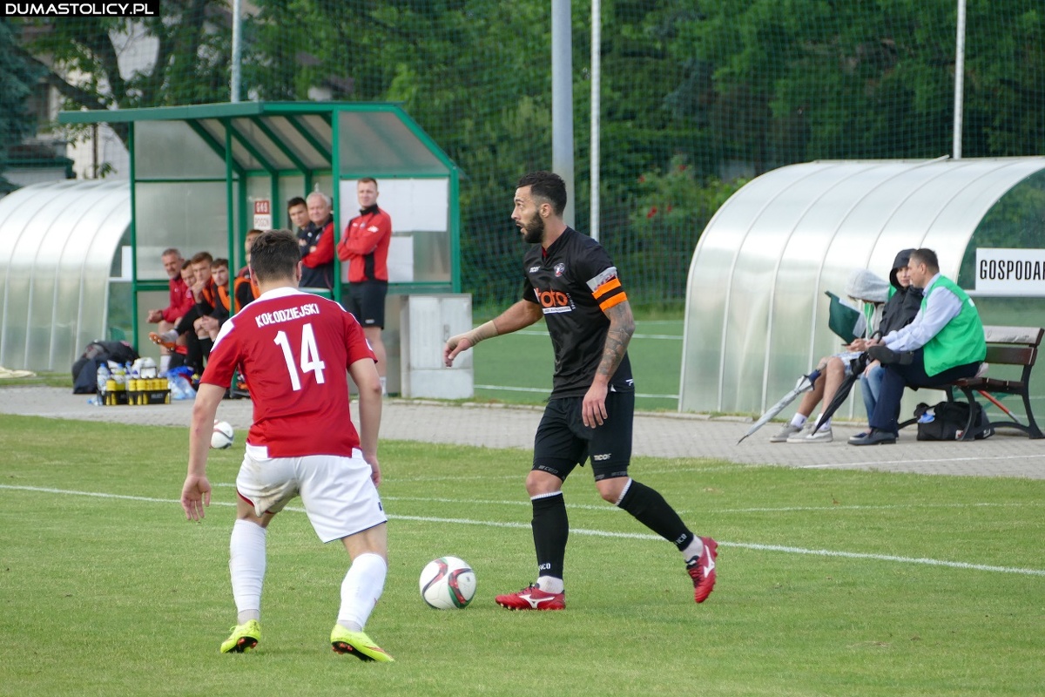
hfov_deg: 6.3
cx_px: 522
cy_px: 348
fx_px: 9433
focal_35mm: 325
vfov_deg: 4.2
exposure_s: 1/500
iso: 320
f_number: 4
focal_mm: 118.56
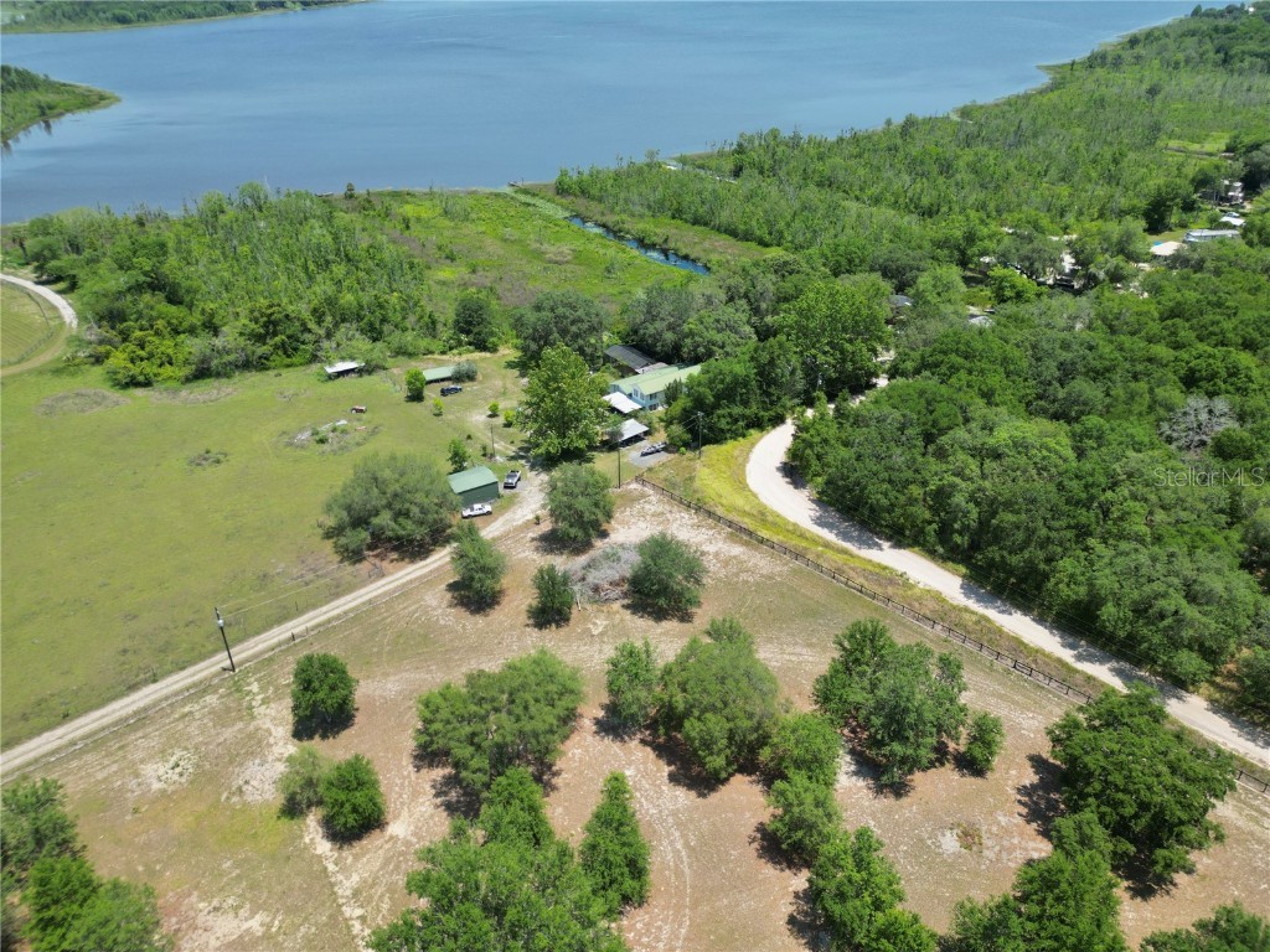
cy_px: 476
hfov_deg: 71.6
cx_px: 635
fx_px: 881
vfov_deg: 56.8
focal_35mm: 24
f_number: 1.7
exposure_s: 1/1600
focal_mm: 6.72
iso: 100
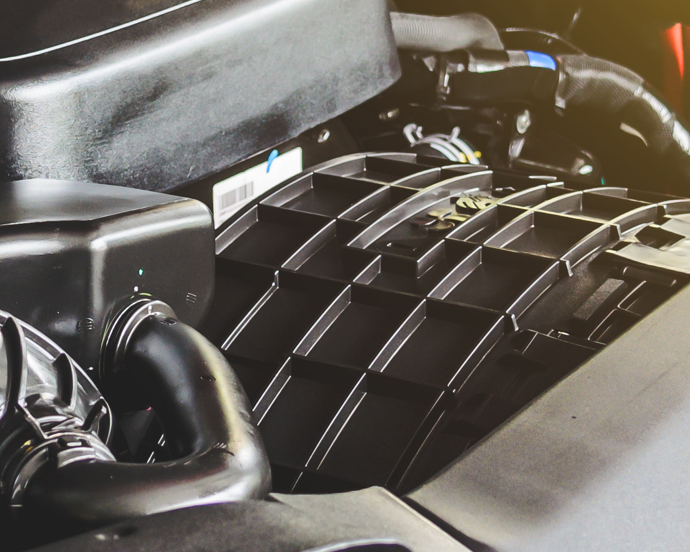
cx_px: 55
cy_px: 112
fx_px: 2615
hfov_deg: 14.9
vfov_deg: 12.0
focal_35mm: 128
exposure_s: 1/80
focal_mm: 24
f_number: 4.5
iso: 400
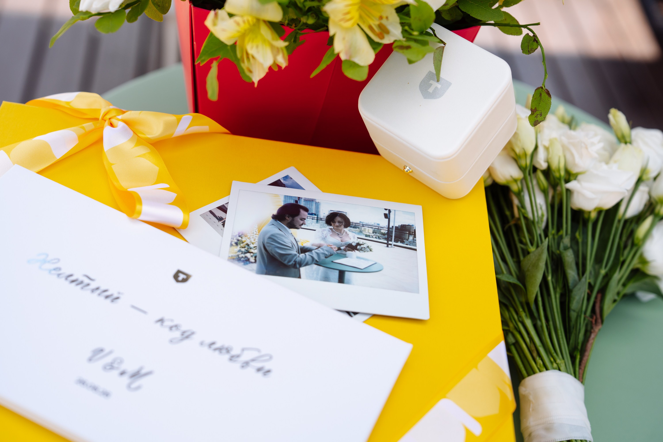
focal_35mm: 48
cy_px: 221
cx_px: 332
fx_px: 884
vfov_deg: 28.1
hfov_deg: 41.1
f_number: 4.5
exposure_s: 1/800
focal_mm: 48
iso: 125
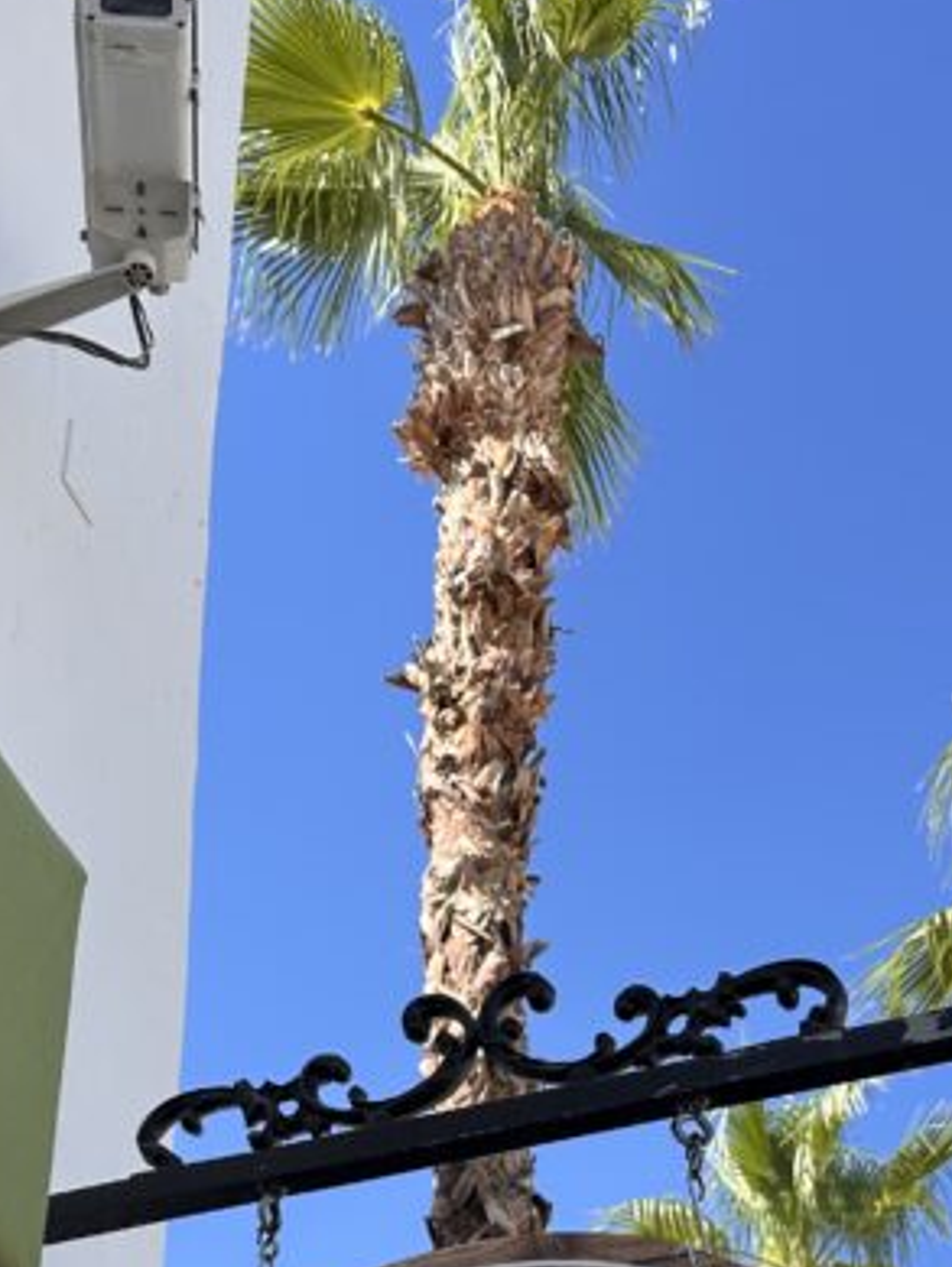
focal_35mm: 63
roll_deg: +0.9
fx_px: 2308
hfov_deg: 23.3
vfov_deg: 29.1
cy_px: 1199
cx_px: 536
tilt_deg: +37.8
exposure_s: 1/2353
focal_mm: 6.86
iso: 80
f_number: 1.78
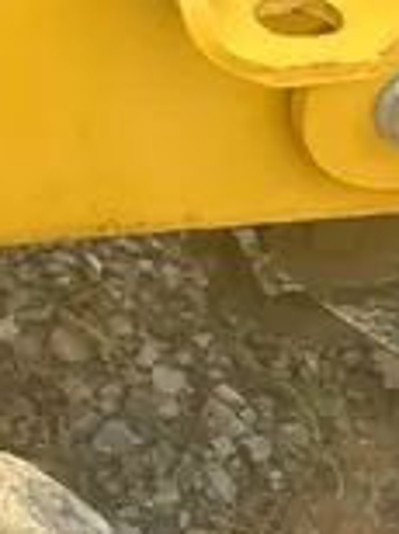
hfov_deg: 10.7
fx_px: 1911
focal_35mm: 124
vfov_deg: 13.5
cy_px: -560
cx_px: -448
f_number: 1.5
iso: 50
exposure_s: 1/718
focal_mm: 5.7
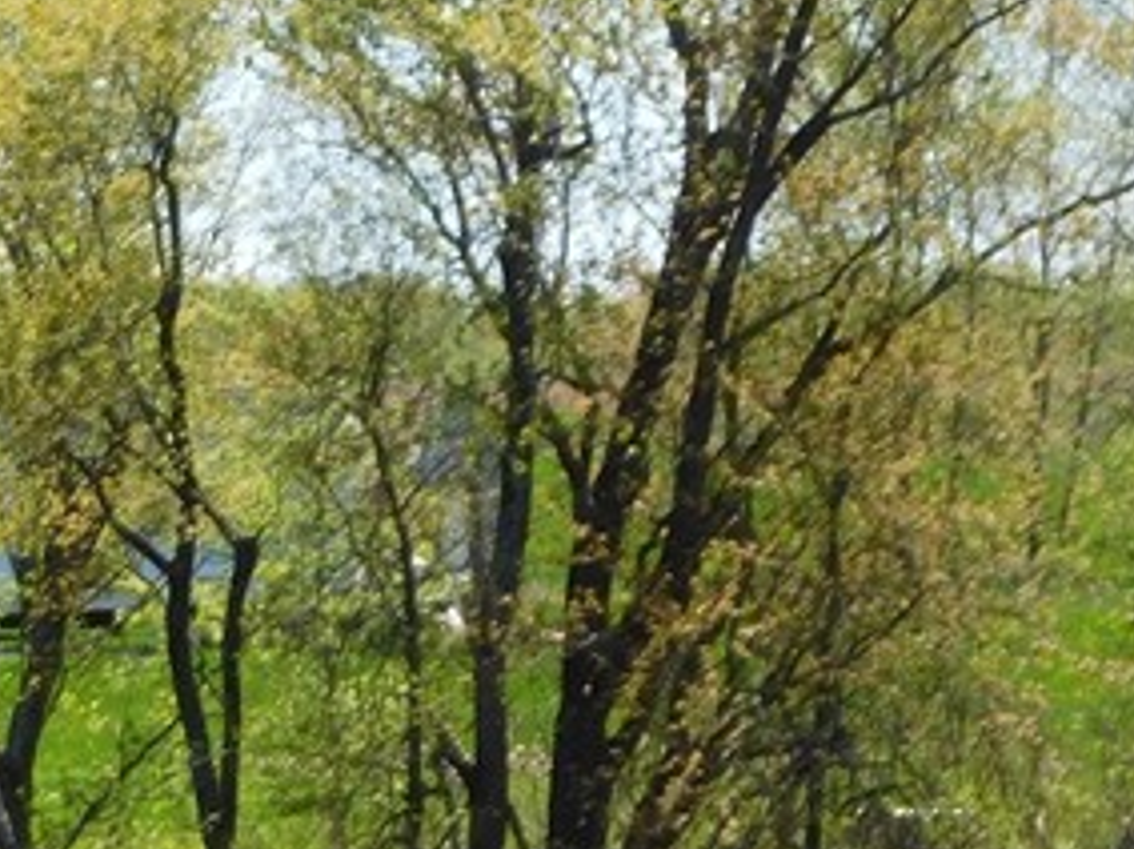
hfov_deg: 4.8
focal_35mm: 416
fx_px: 13622
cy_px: 849
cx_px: -180
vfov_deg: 3.6
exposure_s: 1/400
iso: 125
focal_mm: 20.3
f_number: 4.8
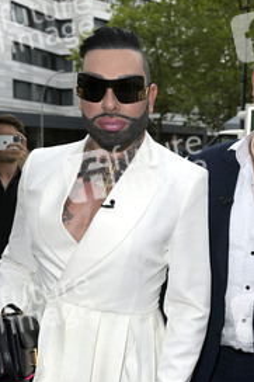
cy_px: 240
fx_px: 562
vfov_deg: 37.3
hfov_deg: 25.3
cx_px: 175
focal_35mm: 53
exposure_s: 1/200
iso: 800
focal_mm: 36
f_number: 5.6
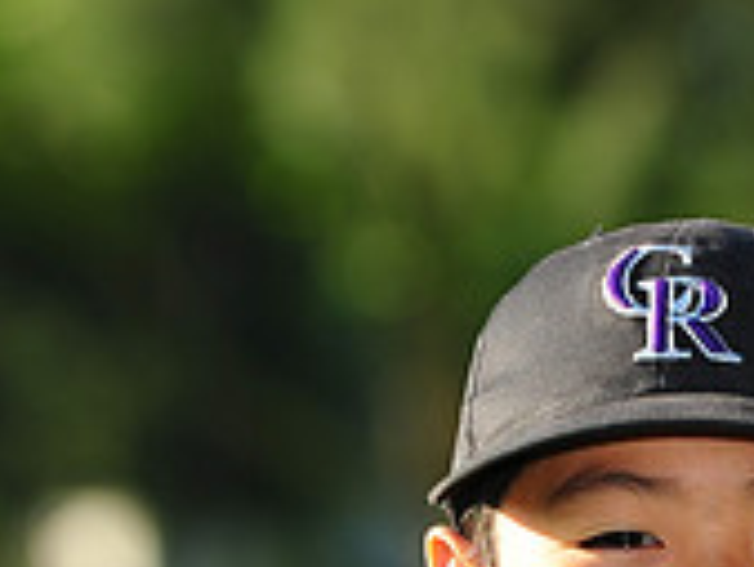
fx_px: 10397
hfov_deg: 4.1
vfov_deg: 3.1
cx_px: 754
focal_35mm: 477
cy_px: 786
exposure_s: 1/500
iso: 200
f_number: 5
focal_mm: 145
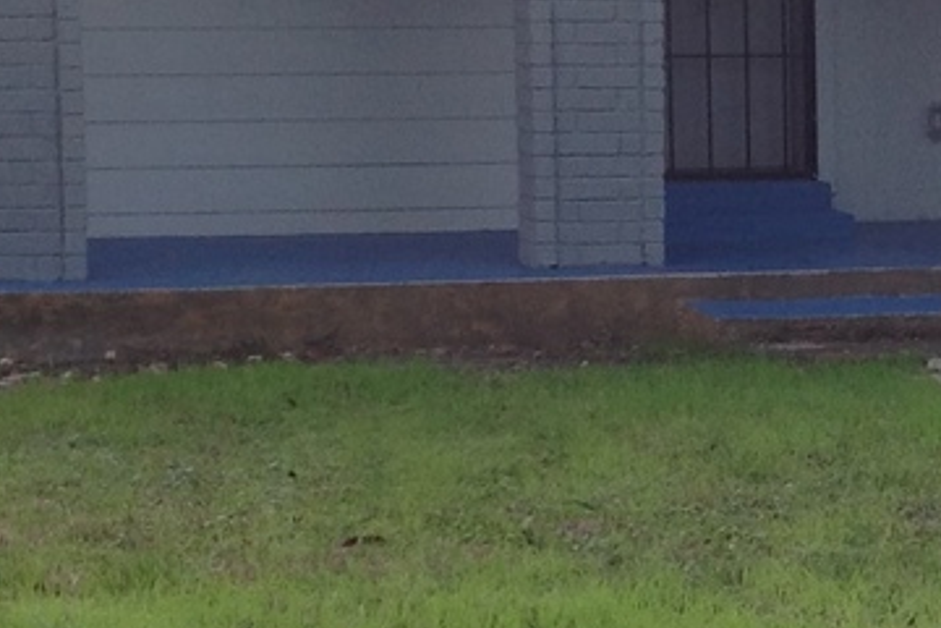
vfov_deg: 9.4
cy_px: 403
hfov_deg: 13.9
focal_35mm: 146
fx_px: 3816
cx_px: 931
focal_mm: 4.28
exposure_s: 1/775
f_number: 2.4
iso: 50
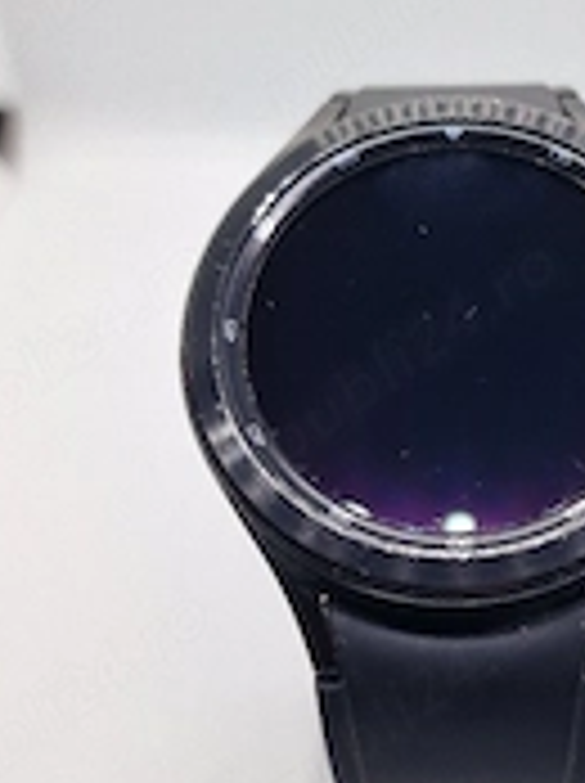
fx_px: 1197
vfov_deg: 36.2
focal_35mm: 53
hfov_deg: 26.7
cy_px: 410
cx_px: 500
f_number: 1.8
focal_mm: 6.4
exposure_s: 1/182
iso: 50
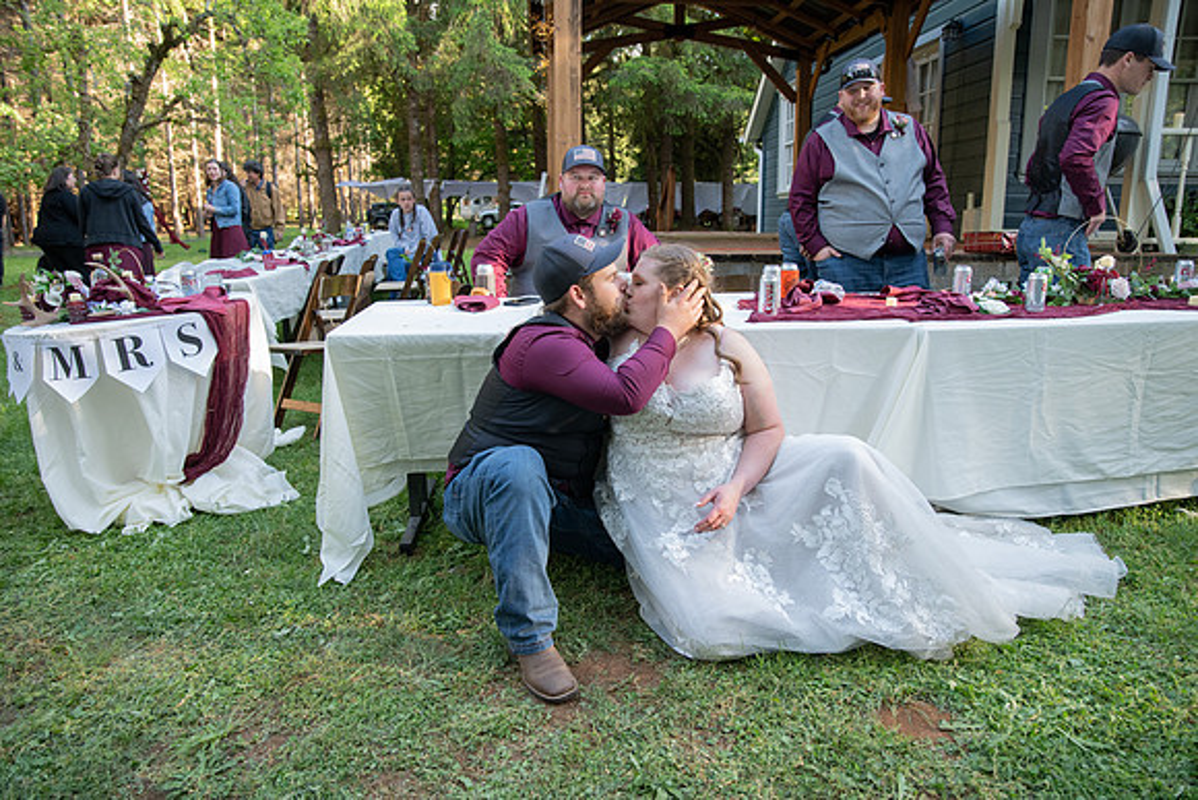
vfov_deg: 53.2
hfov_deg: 73.7
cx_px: 599
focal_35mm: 24
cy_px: 400
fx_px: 799
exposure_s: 1/320
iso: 1250
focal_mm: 24
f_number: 4
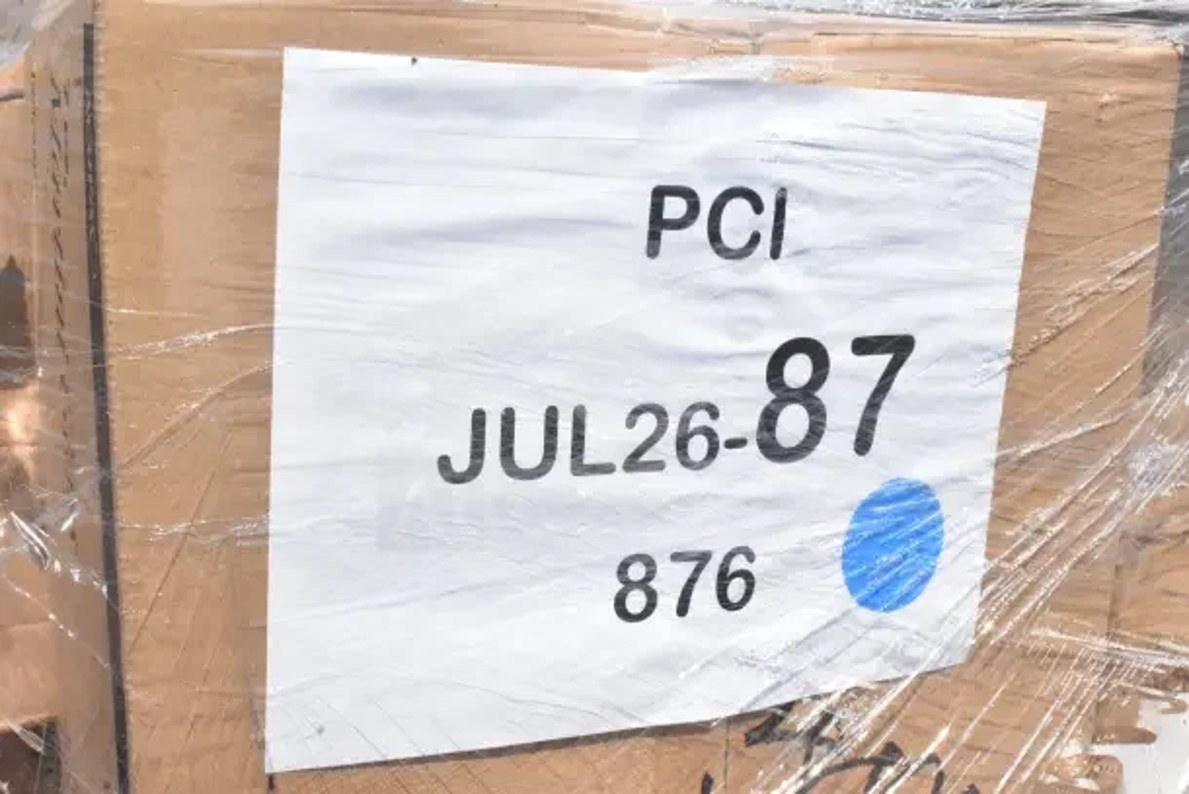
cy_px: 397
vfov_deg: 29.9
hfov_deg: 43.6
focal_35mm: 45
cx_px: 594
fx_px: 1487
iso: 6400
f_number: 25
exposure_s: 1/2500
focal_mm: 30
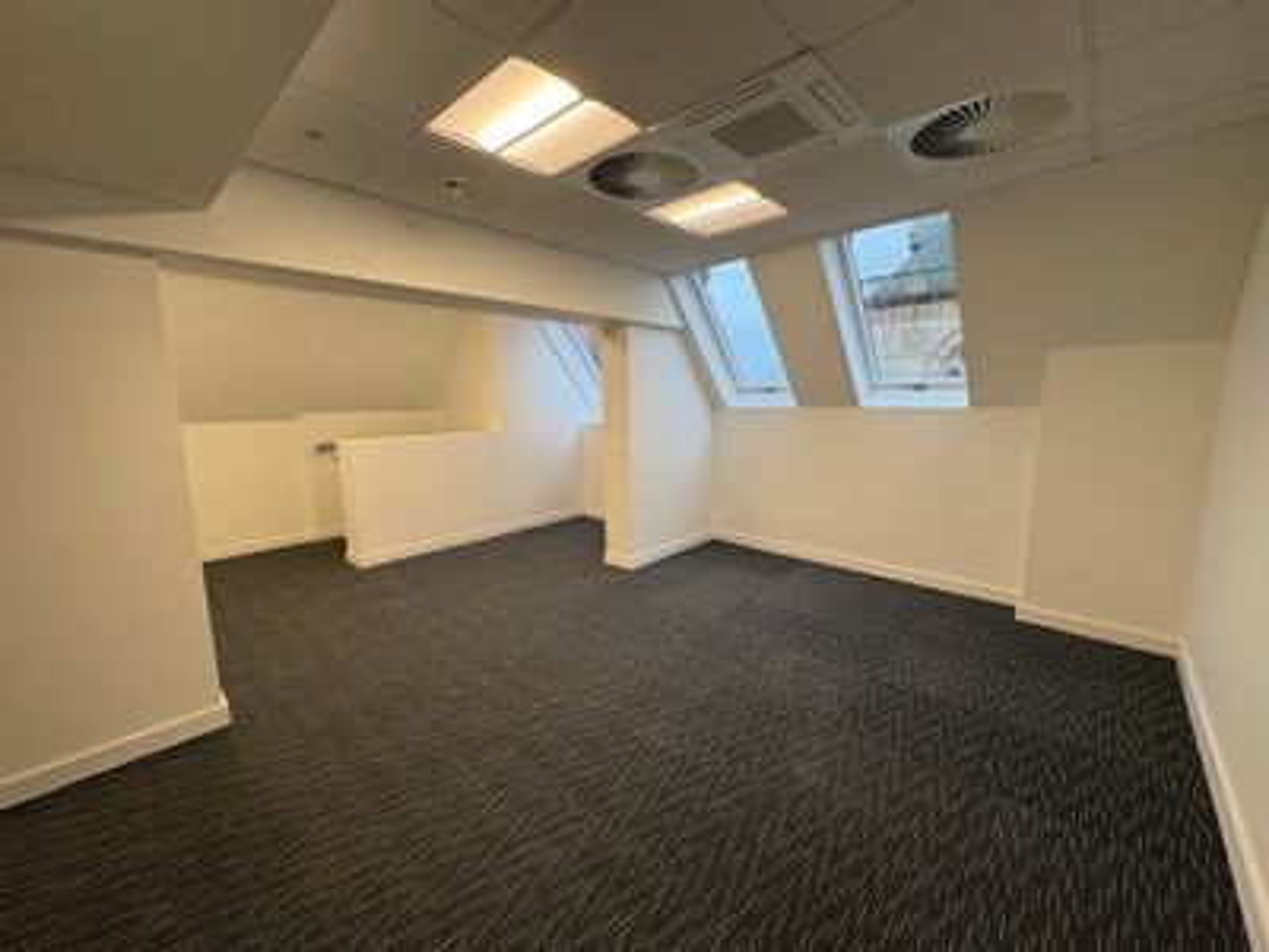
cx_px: 634
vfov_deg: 85.7
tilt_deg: -8.5
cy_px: 476
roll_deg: +1.1
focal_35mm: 14
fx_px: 513
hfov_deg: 102.1
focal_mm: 2.22
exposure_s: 1/100
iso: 125
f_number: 2.2
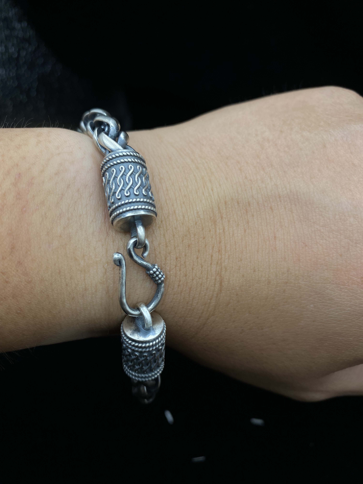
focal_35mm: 26
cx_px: 182
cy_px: 242
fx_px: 364
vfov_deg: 67.3
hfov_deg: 53.1
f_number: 1.8
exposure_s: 1/415
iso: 32
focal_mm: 4.25
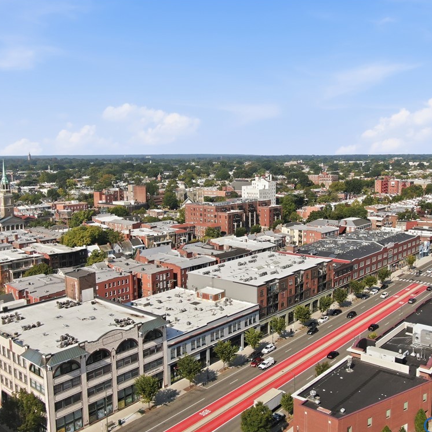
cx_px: 245
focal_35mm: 34
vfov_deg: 48.4
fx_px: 480
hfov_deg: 48.3
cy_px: 219
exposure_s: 1/2000
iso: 100
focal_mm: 4.9
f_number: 3
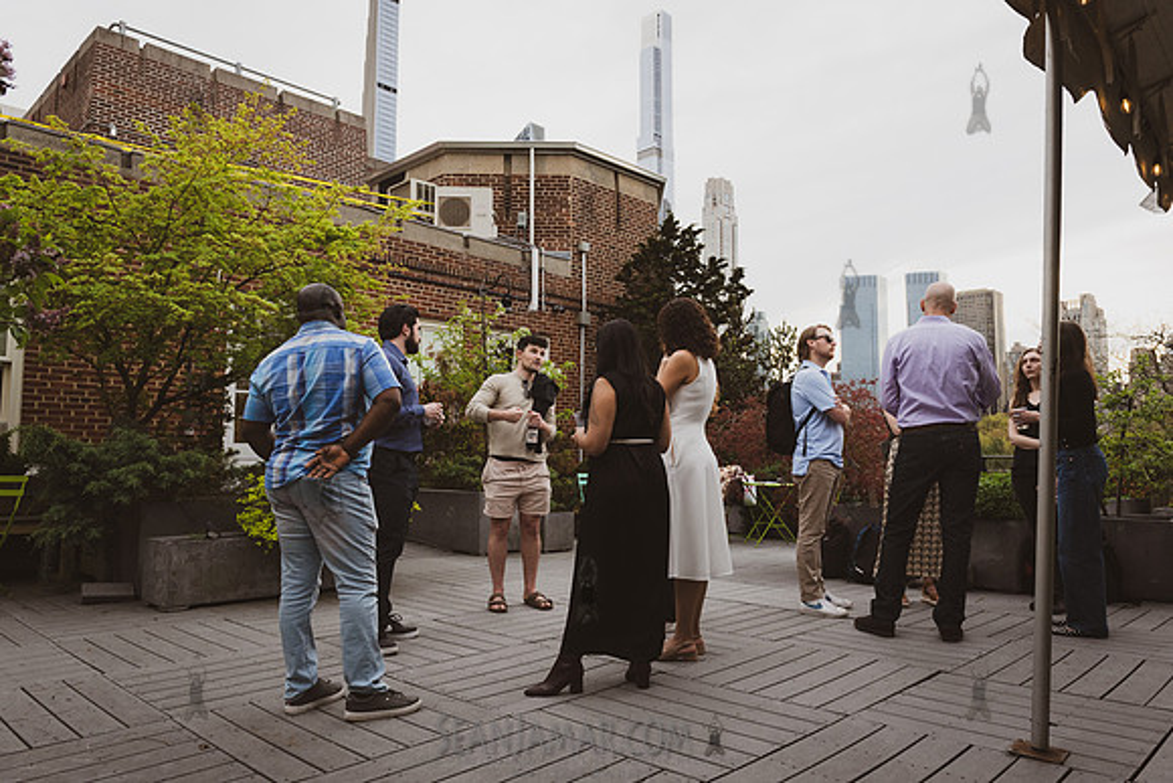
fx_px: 812
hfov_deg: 71.7
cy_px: 392
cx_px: 586
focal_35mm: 25
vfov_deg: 51.5
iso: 1000
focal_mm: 24
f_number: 4.5
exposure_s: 1/800
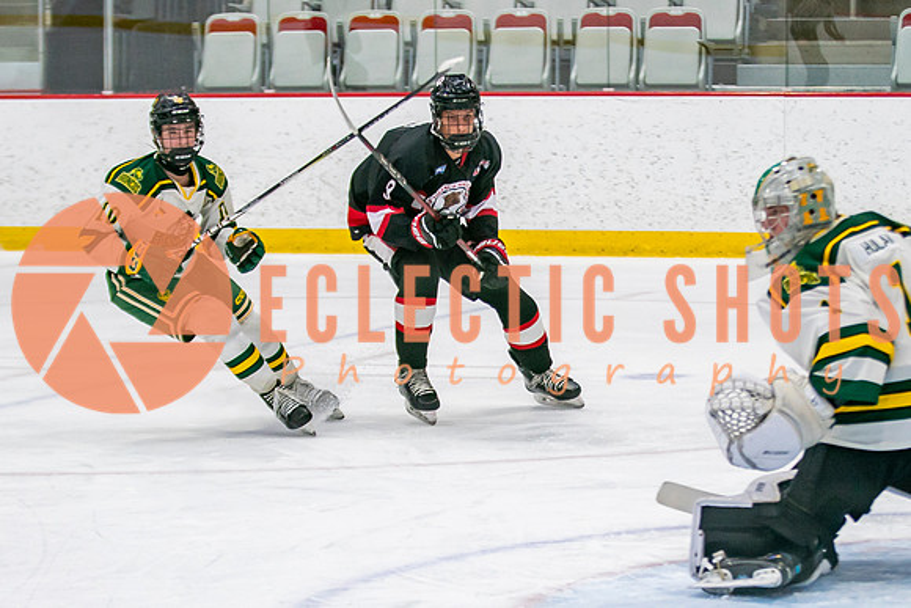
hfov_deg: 12.7
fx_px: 4082
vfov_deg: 8.5
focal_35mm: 161
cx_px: 523
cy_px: 378
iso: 640
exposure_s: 1/640
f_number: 2.8
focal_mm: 70
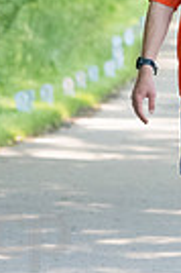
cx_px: 245
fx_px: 5693
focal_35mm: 753
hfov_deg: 1.8
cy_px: 35
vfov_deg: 2.7
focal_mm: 150
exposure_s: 1/1600
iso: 4000
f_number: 5.6
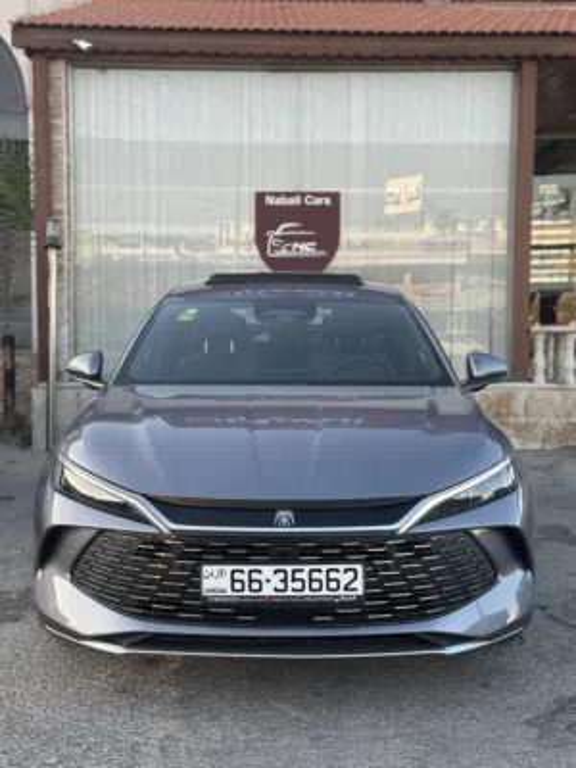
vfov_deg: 39.7
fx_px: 1065
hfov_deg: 30.3
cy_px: 384
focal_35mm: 48
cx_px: 288
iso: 80
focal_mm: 6.86
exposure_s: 1/532
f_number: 1.78
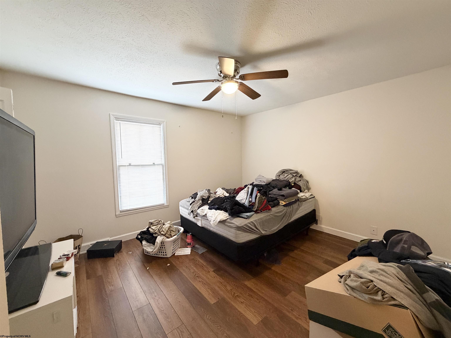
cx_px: 226
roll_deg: +1.9
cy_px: 169
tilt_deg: -3.0
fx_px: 182
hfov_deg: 102.1
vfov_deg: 85.7
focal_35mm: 14
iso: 400
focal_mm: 2.22
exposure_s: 1/60
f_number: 2.2
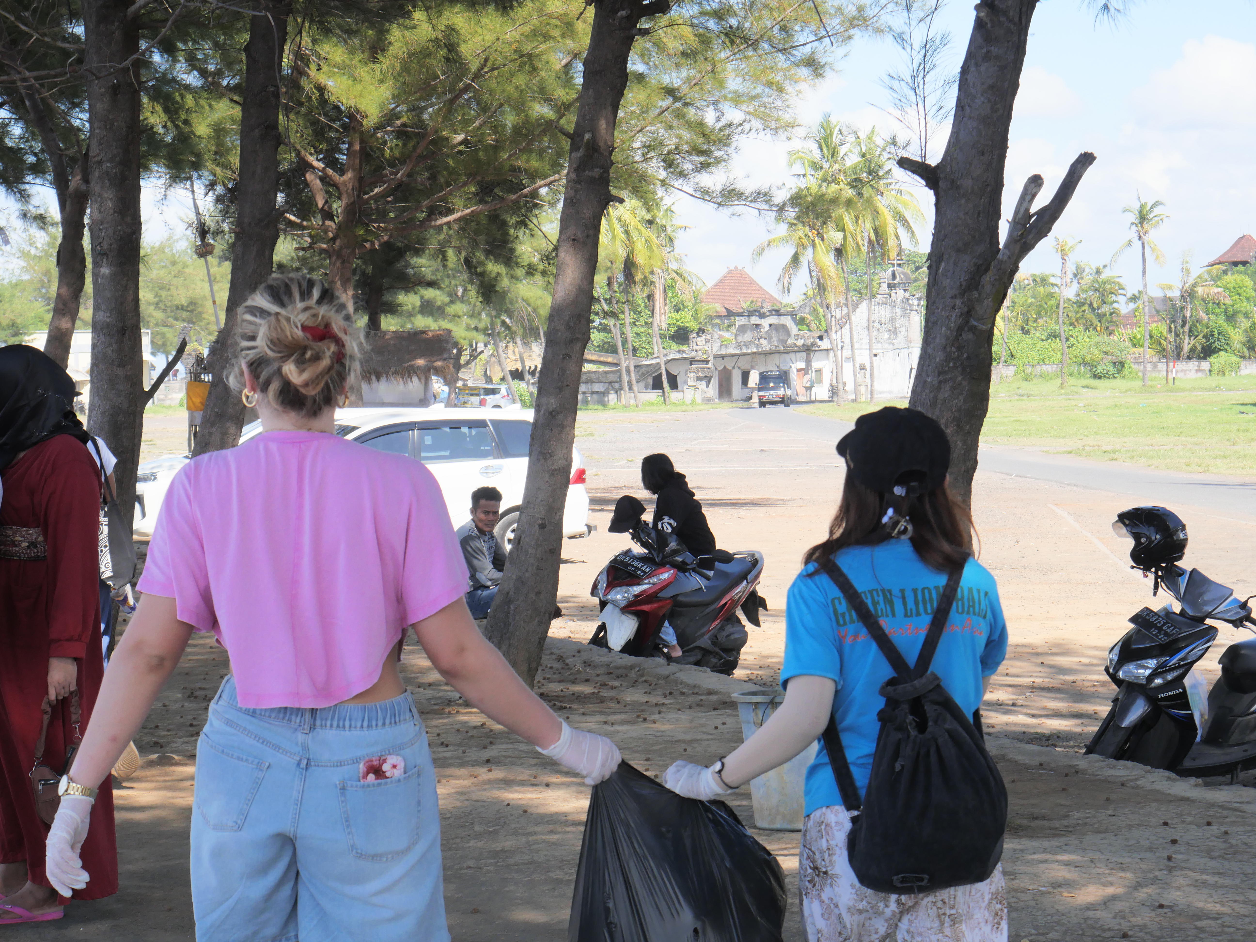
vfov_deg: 17.6
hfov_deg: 23.3
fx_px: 3048
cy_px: 471
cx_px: 628
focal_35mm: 84
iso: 200
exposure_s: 1/500
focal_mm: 42
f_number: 9
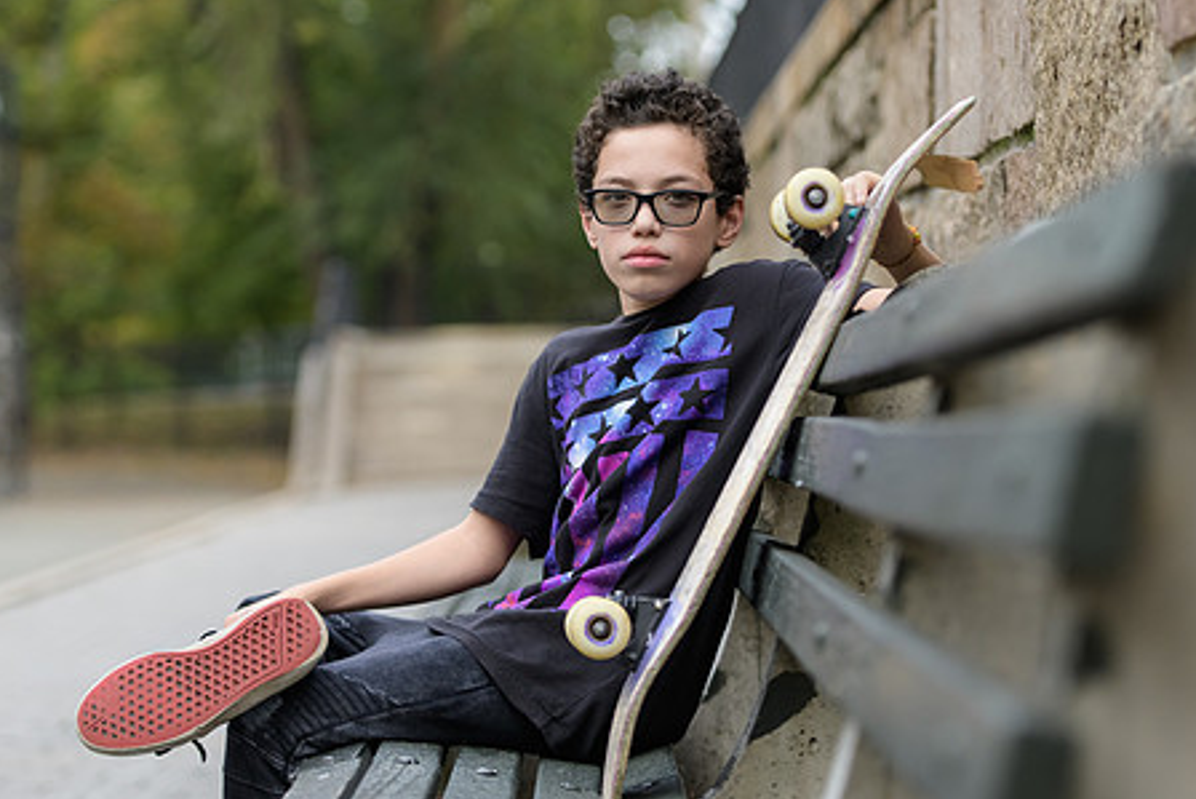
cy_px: 378
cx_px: 657
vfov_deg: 11.2
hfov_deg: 16.6
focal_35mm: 123
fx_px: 4087
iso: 800
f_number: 3.2
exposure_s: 1/1250
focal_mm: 95
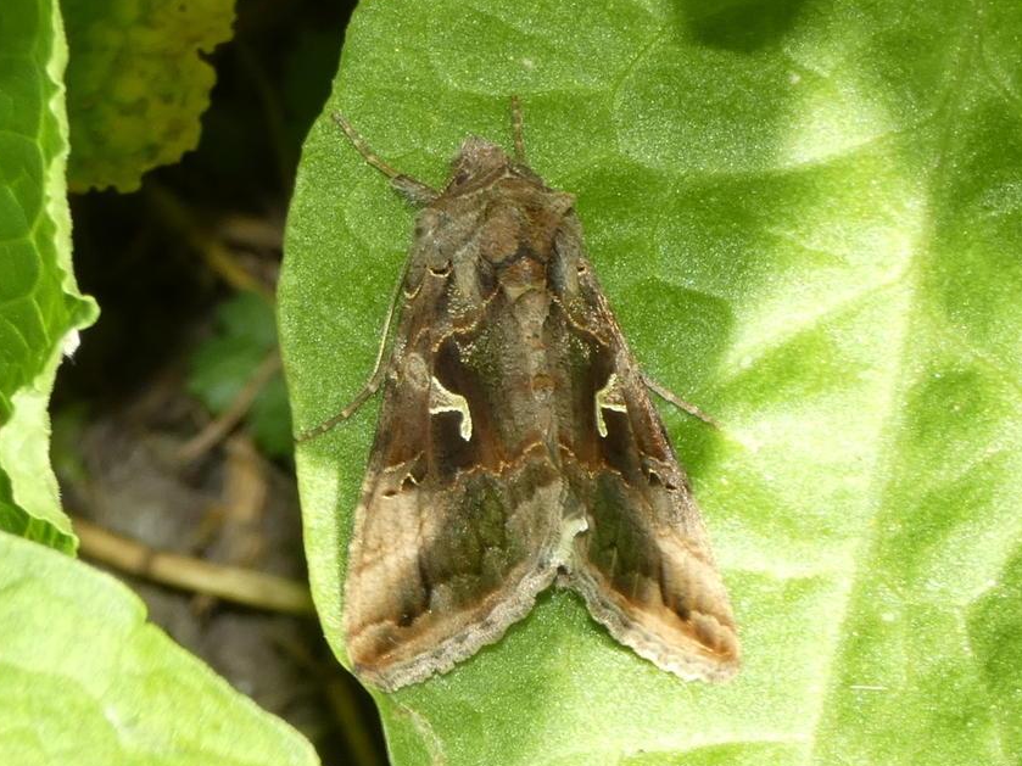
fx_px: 5314
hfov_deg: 11.0
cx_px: 505
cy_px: 382
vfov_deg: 8.2
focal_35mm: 180
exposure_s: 1/60
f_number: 5.5
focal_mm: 31.7
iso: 80
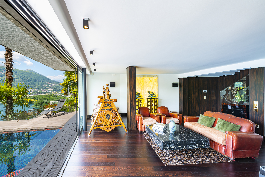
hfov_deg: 104.2
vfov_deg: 81.3
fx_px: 103
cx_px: 132
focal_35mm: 14
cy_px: 88
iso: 100
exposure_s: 1/2.5
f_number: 8
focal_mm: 14
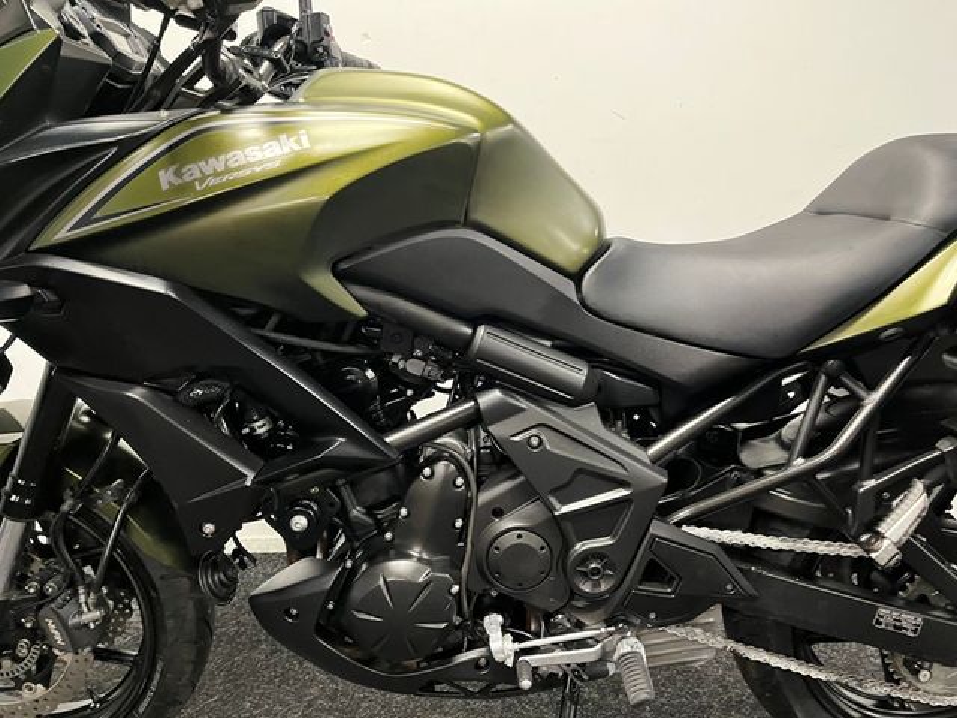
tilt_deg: -10.1
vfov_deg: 53.1
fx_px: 719
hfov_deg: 67.3
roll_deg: +0.7
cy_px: 359
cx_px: 478
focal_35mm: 26
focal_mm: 5.1
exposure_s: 1/33
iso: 400
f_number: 1.6
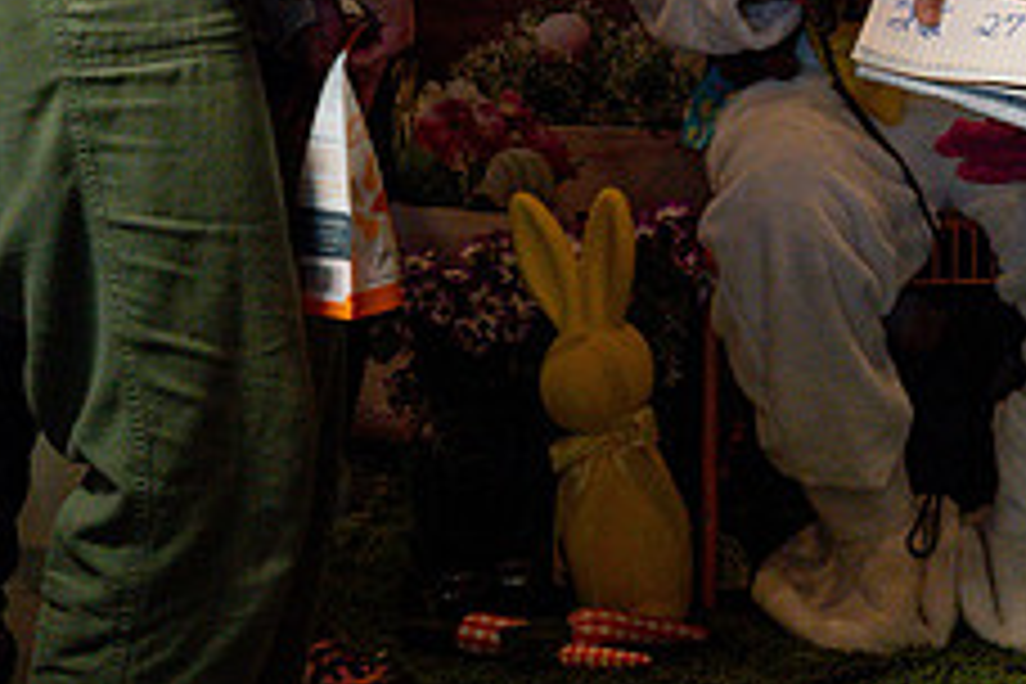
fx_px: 2536
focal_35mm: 89
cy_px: 250
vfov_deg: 15.3
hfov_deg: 22.2
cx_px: 972
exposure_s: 1/500
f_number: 4.5
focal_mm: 35
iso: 8000
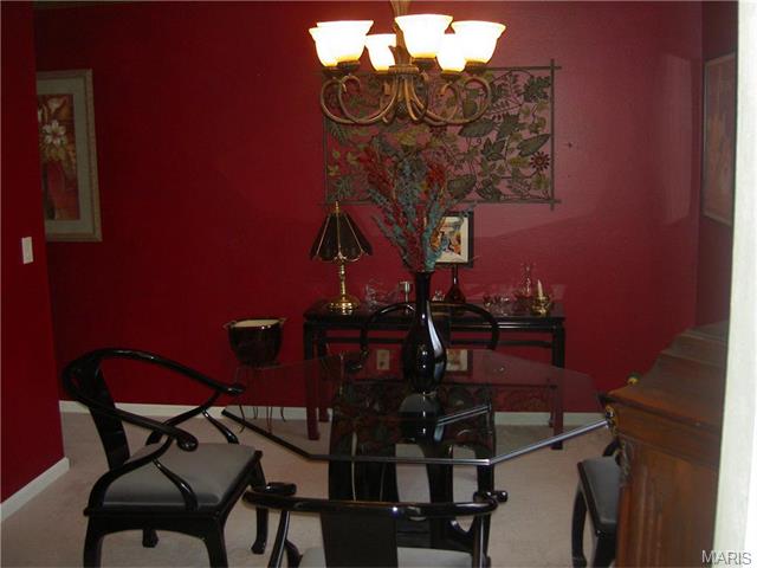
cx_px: 378
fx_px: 853
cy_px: 284
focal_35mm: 39
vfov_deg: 36.8
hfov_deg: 47.9
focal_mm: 8
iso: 100
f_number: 2.8
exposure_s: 1/59.5
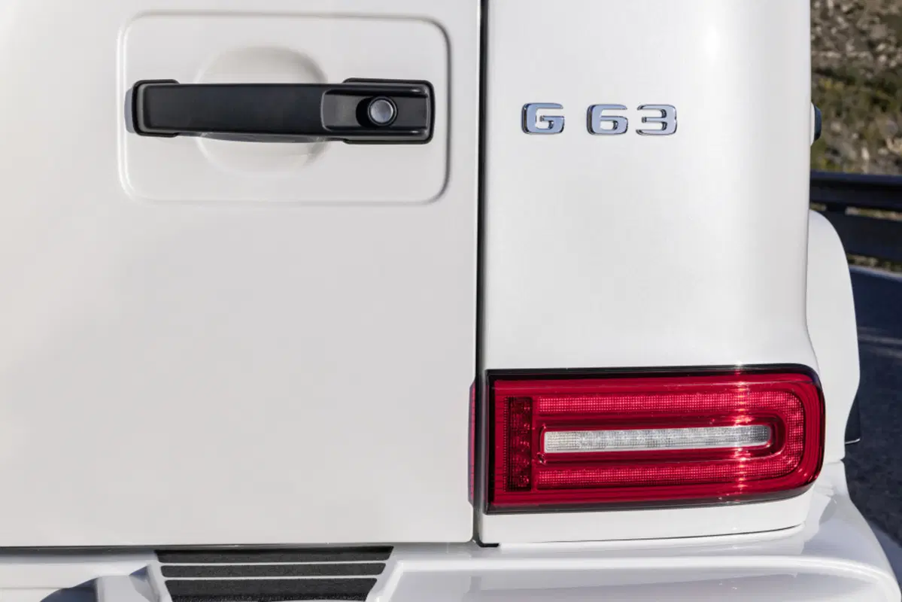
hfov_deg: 34.5
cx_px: 451
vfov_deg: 23.4
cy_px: 301
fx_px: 1453
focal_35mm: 58
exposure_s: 1/125
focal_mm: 58
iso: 100
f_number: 16
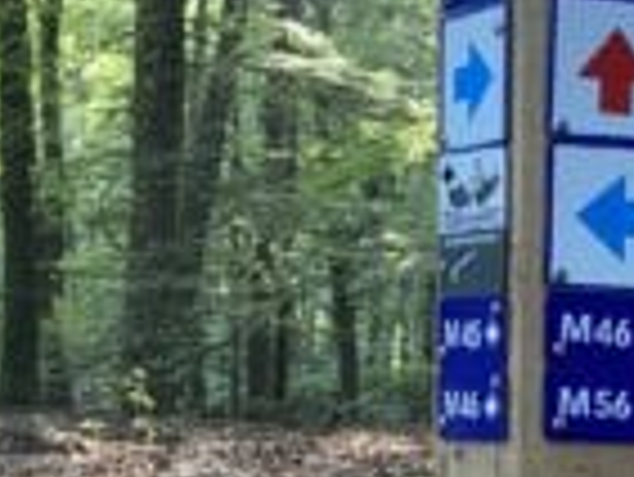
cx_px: 153
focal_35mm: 141
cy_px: 173
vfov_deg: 10.5
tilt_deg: +5.1
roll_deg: -2.3
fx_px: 2585
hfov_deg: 13.9
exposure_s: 1/68
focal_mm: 6
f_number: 2
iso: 160
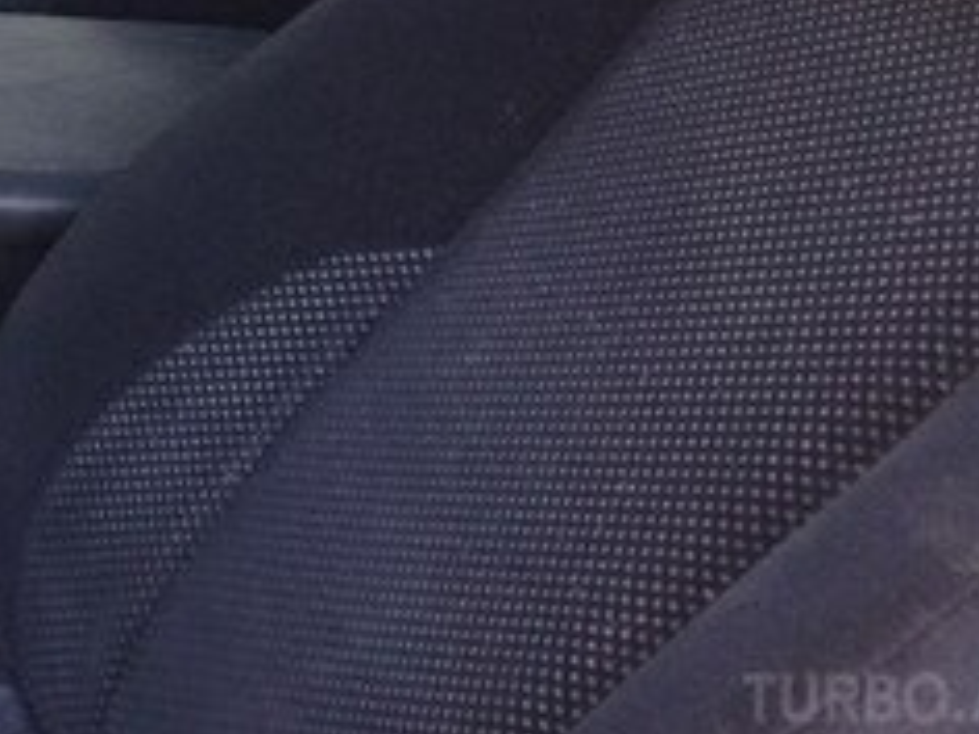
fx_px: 2291
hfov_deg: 21.7
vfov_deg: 17.0
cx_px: -295
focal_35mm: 81
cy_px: -255
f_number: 2.2
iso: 80
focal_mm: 4.15
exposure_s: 1/33
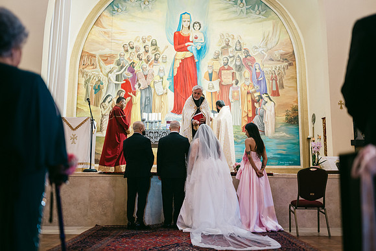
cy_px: 126
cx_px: 188
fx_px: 369
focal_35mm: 35
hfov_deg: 54.0
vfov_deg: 37.6
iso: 800
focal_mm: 35
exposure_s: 1/320
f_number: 1.2
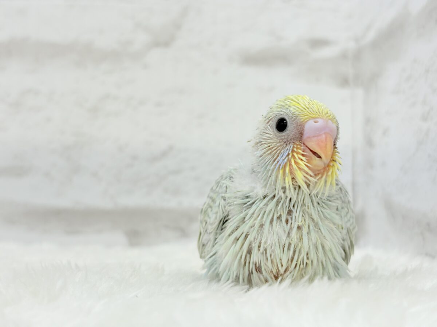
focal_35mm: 52
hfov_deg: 36.8
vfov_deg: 28.0
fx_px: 656
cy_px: 164
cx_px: 218
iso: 64
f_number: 1.6
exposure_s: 1/100
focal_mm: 5.96
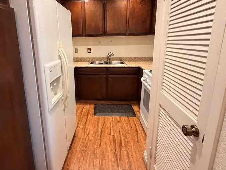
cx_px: 90
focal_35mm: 21
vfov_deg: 63.1
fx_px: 137
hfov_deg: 78.1
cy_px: 73
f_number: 2.2
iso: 200
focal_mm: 2.22
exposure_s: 1/60
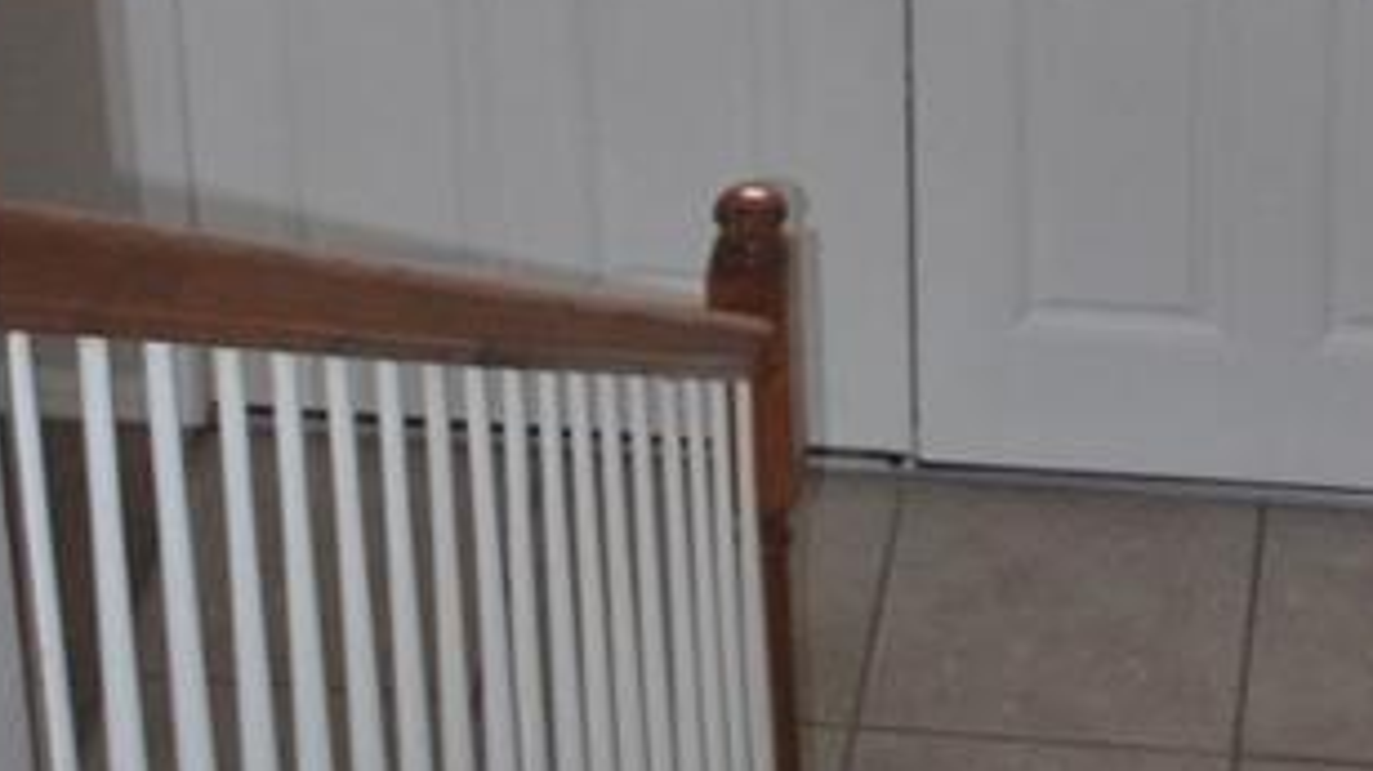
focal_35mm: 147
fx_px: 5350
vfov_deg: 7.6
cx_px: 1152
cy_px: -1168
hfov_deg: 14.5
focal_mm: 24
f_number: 4.2
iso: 200
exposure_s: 1/80
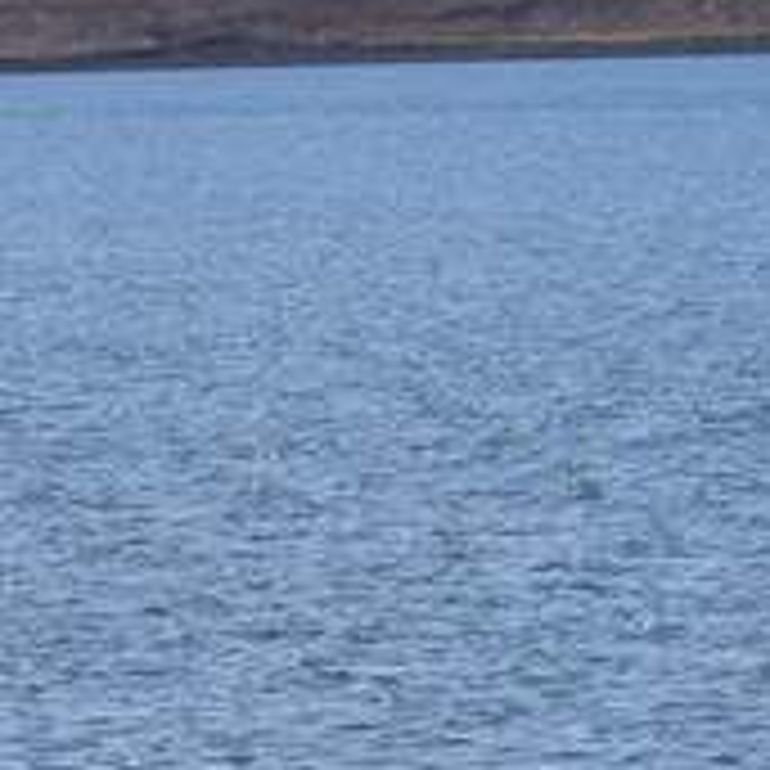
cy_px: 808
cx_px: -648
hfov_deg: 4.1
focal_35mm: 420
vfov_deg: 4.2
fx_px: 10558
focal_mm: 55
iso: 200
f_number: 11
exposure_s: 1/500
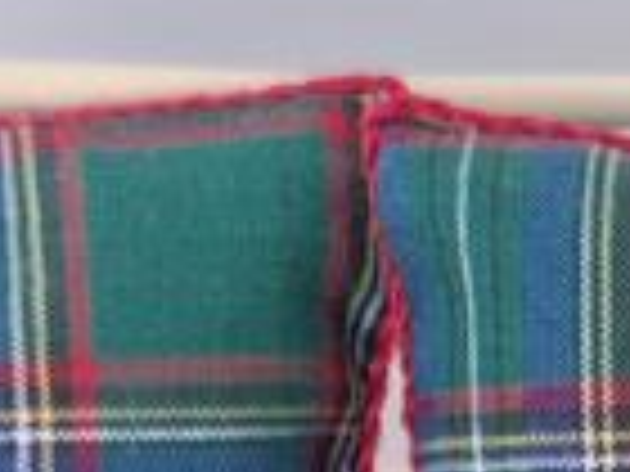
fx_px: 3149
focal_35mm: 173
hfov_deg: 11.4
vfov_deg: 7.8
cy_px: 1234
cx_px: 351
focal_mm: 4
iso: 25
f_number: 1.8
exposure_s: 1/100
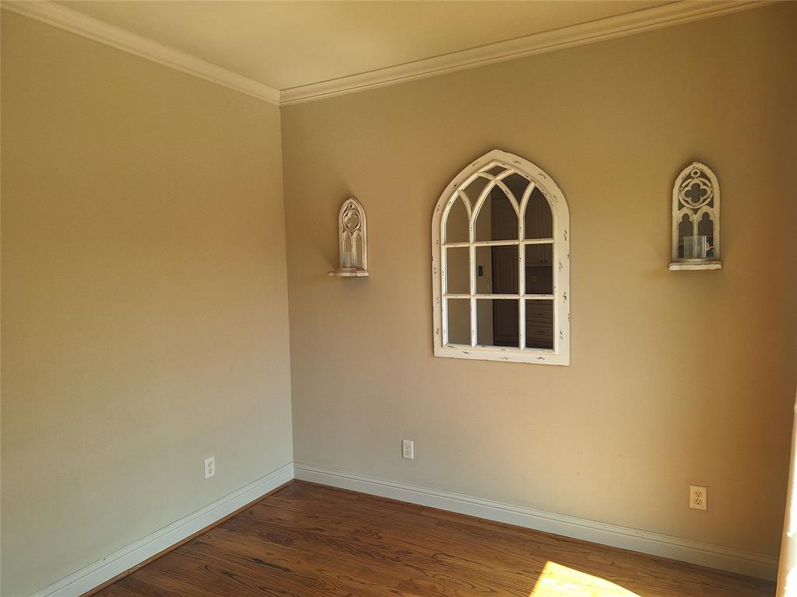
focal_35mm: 23
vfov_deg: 58.9
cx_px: 398
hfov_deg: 73.9
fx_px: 530
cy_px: 298
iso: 40
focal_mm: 5.54
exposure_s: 1/163
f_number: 1.8
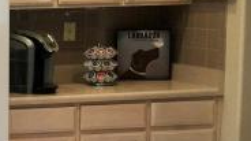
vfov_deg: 11.0
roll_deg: +0.4
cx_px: -138
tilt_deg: -7.9
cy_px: 93
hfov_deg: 17.3
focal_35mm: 110
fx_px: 731
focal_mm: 4.15
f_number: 2.2
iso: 40
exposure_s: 1/30
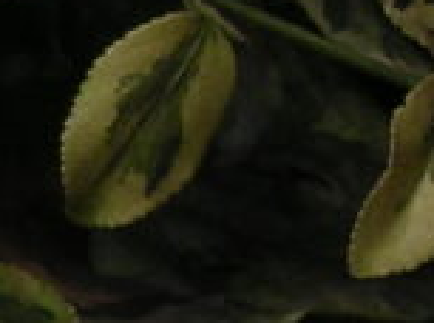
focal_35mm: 255
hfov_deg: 7.2
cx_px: -684
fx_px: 3190
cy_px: 303
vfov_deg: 5.8
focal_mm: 5.8
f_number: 2.8
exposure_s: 1/43.6
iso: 100
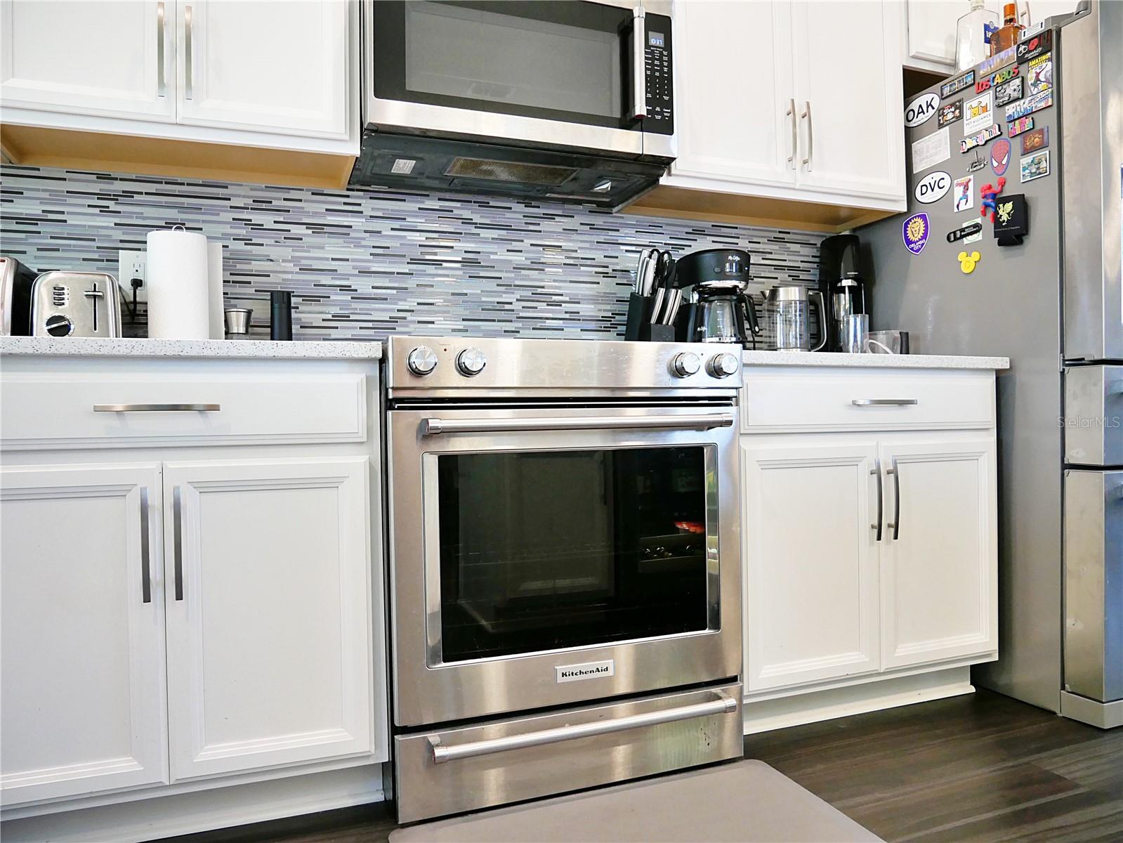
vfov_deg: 56.8
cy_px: 422
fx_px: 779
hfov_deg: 71.6
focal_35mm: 24
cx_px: 562
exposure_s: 1/60
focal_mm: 12
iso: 1000
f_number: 3.5
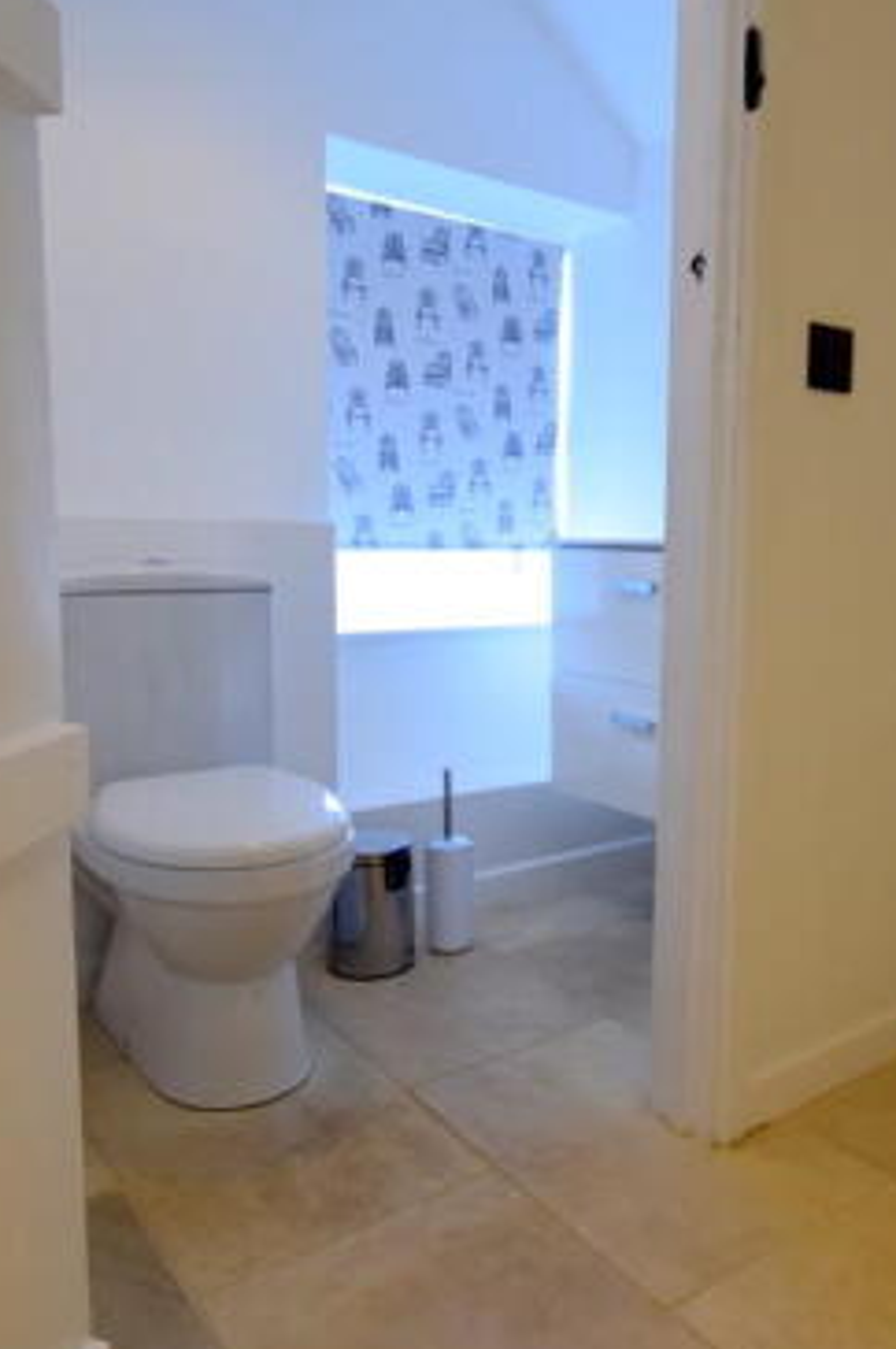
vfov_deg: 67.4
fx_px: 1010
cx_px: 678
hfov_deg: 46.1
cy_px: 643
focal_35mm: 27
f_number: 4
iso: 560
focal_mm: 10
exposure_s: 1/60
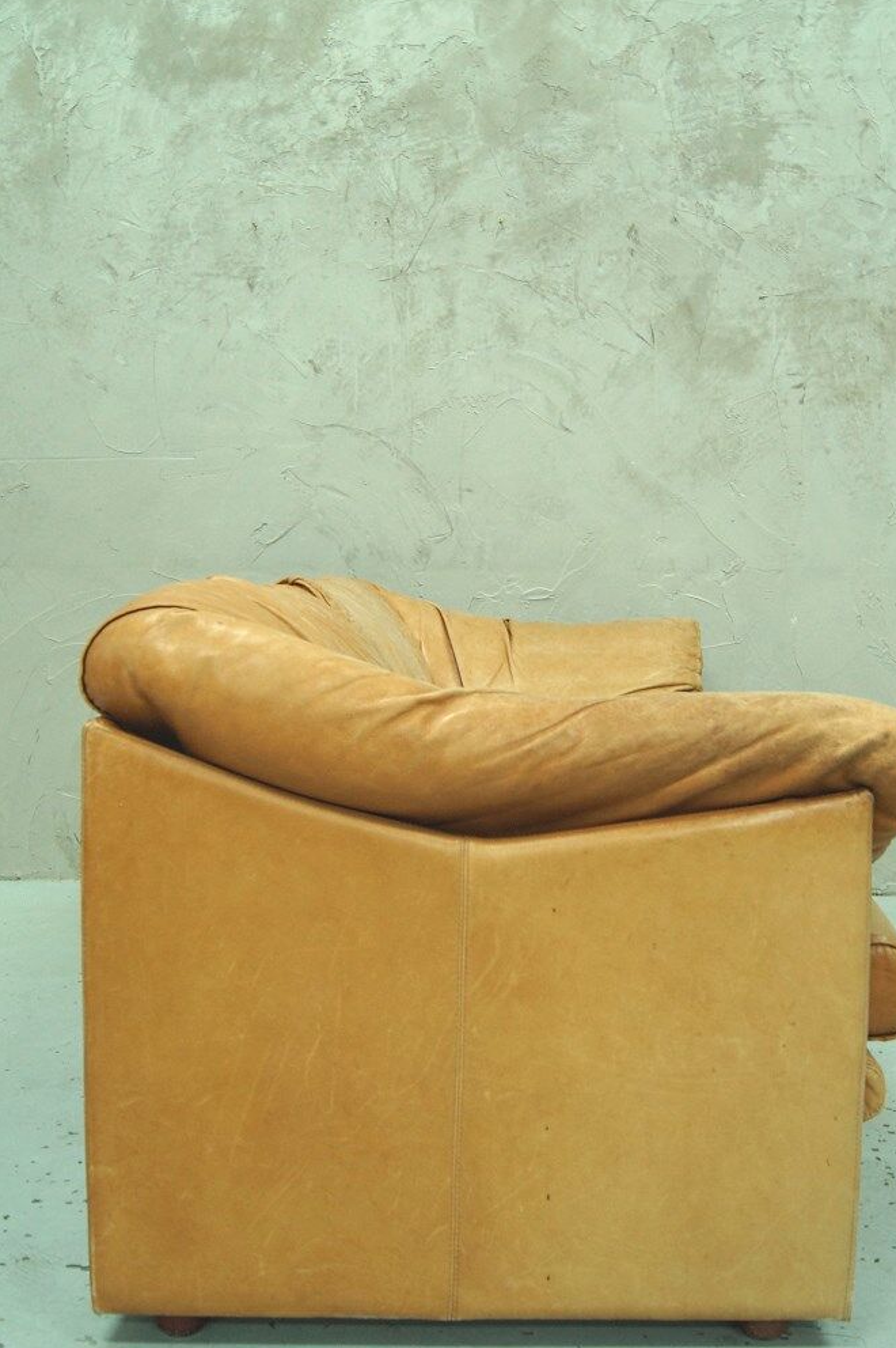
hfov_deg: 35.0
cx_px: 500
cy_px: 606
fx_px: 1421
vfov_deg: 50.6
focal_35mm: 38
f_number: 7.1
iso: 400
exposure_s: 1/10
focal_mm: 20
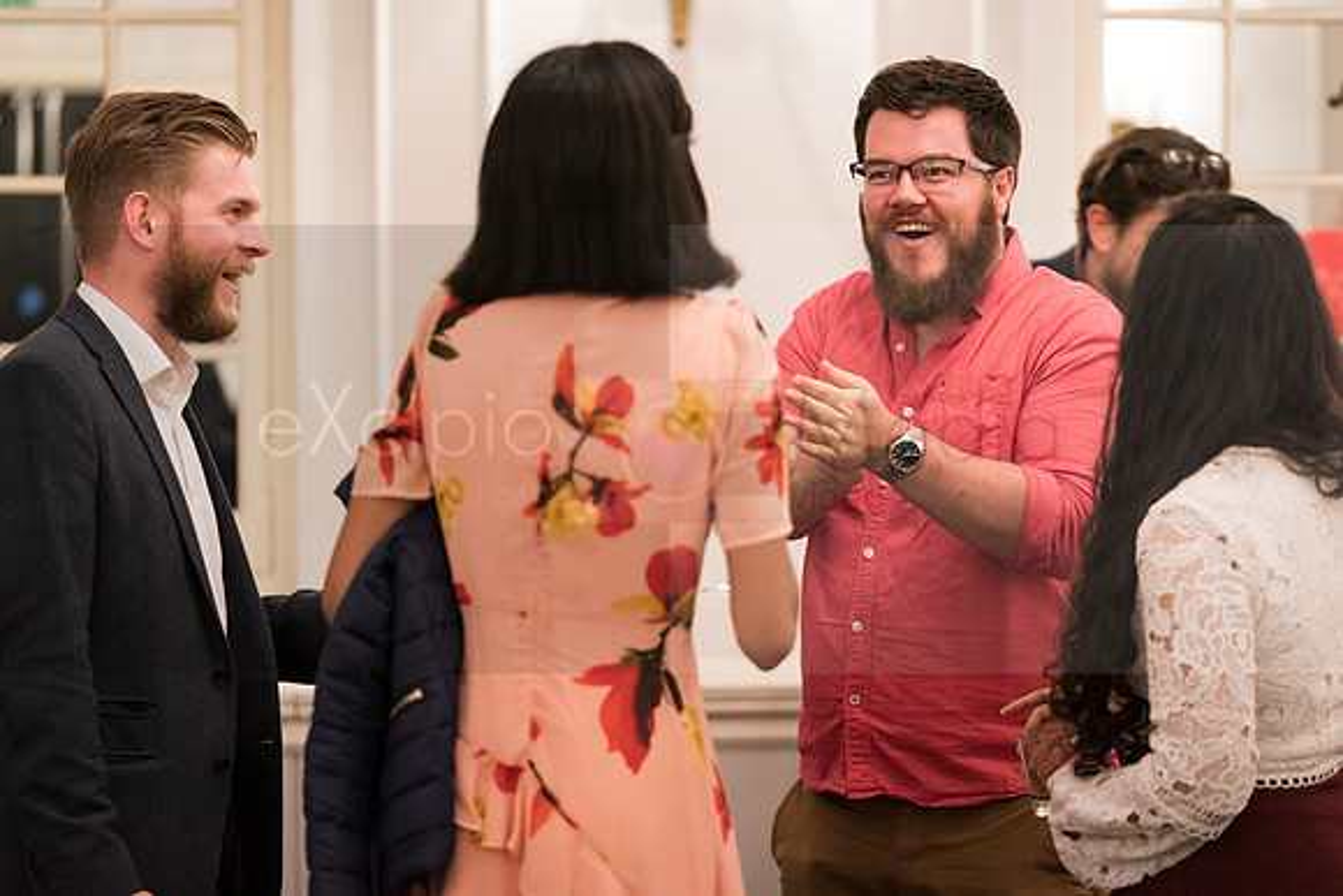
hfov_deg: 15.4
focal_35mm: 134
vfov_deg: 10.3
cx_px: 666
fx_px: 4981
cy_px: 437
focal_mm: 126
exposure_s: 1/160
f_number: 2.8
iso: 6400
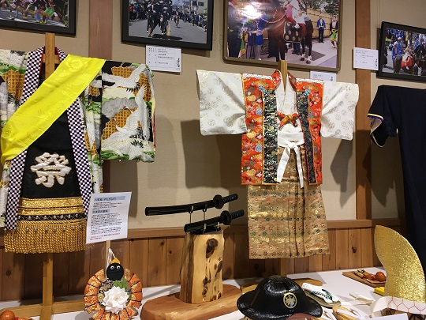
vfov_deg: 48.2
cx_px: 213
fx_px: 357
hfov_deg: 61.7
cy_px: 160
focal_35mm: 29
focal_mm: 4.15
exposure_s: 1/30
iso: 80
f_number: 2.2
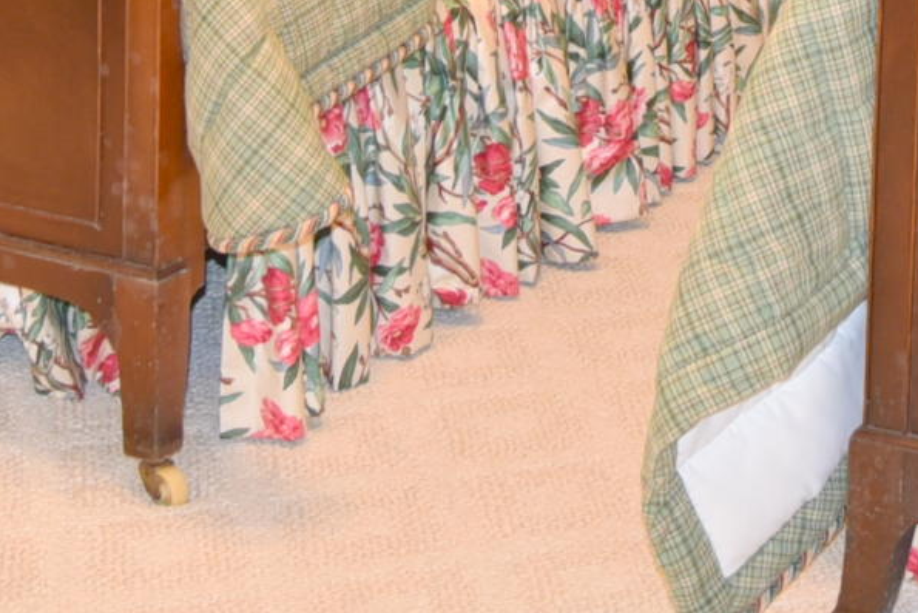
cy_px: -621
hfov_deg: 16.6
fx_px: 3086
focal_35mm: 121
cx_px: 881
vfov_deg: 10.4
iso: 1000
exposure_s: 1/60
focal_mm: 24
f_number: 4
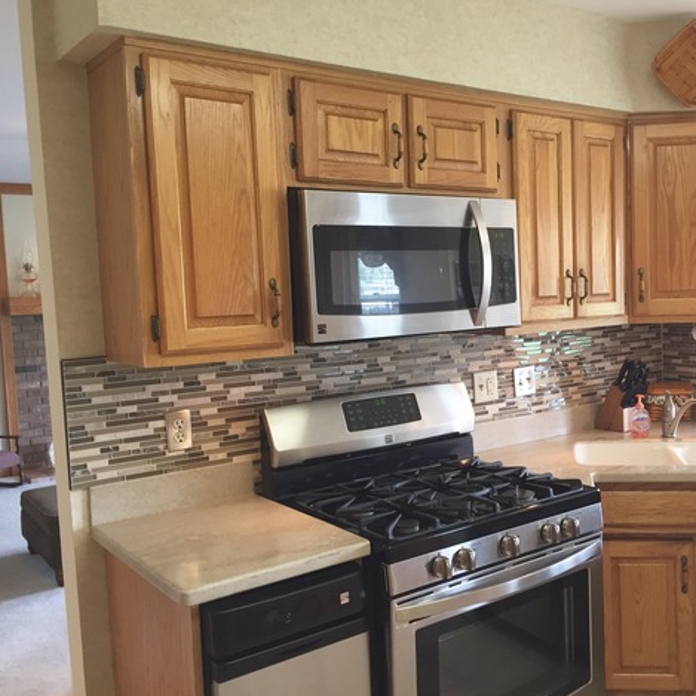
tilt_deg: -5.6
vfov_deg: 47.2
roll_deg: +1.9
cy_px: 350
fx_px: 796
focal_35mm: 35
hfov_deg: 46.5
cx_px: 460
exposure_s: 1/30
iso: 80
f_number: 2.2
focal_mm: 4.15
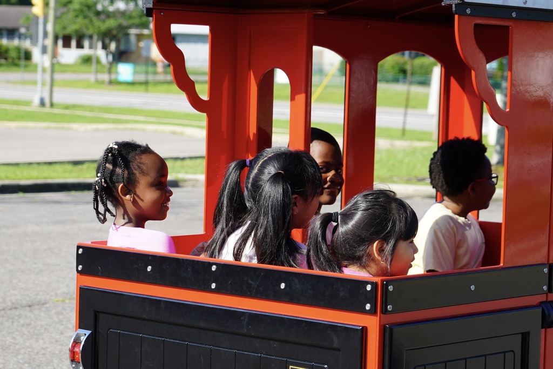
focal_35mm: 70
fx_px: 1075
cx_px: 276
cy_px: 184
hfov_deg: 28.8
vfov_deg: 19.5
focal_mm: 70
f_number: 5.6
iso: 100
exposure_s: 1/250
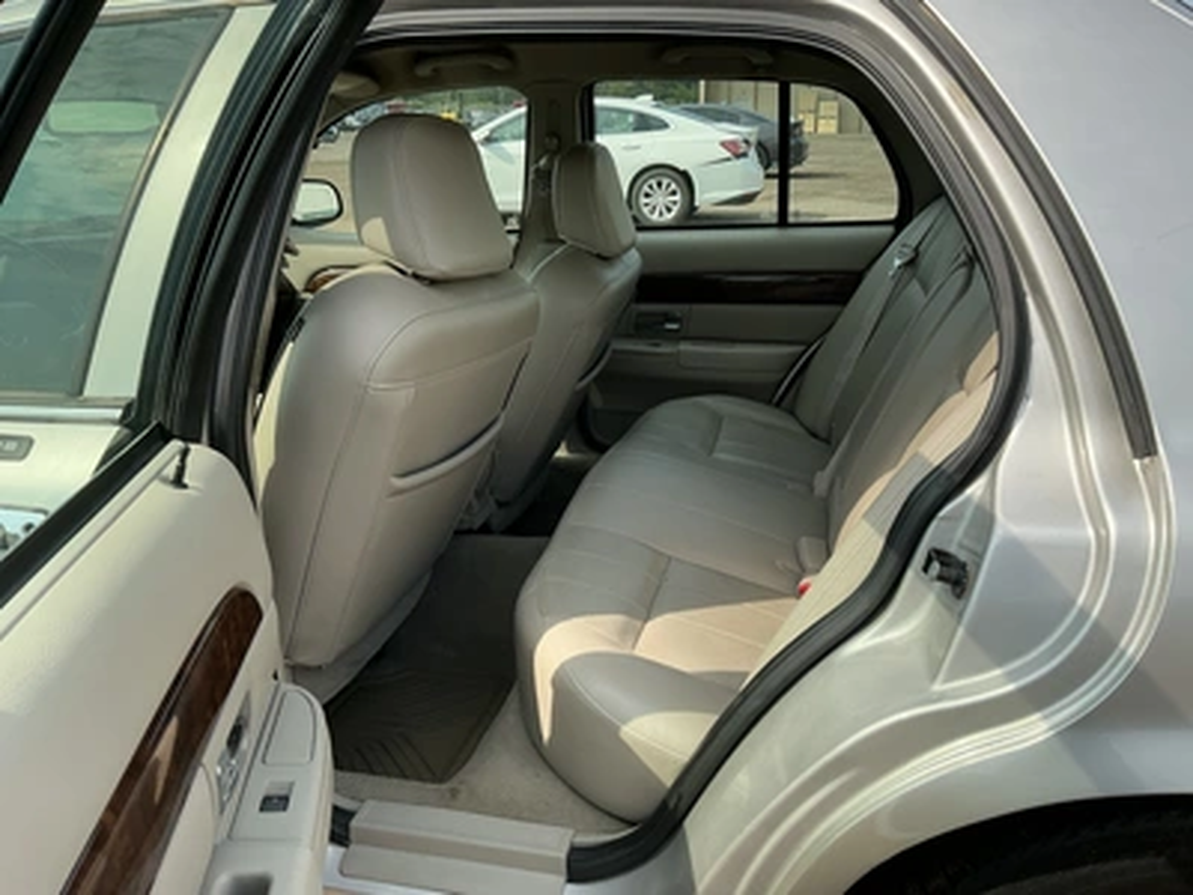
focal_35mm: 28
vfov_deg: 49.7
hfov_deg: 63.4
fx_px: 965
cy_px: 448
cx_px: 596
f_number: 1.8
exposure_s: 1/816
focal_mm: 3
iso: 25
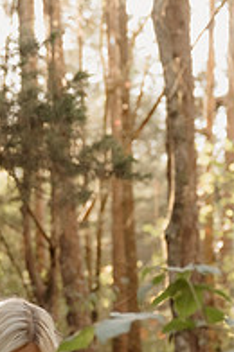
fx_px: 1419
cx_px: -25
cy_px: 375
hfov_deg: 9.3
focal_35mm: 145
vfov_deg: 13.9
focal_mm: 42
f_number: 2.8
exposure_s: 1/125
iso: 500
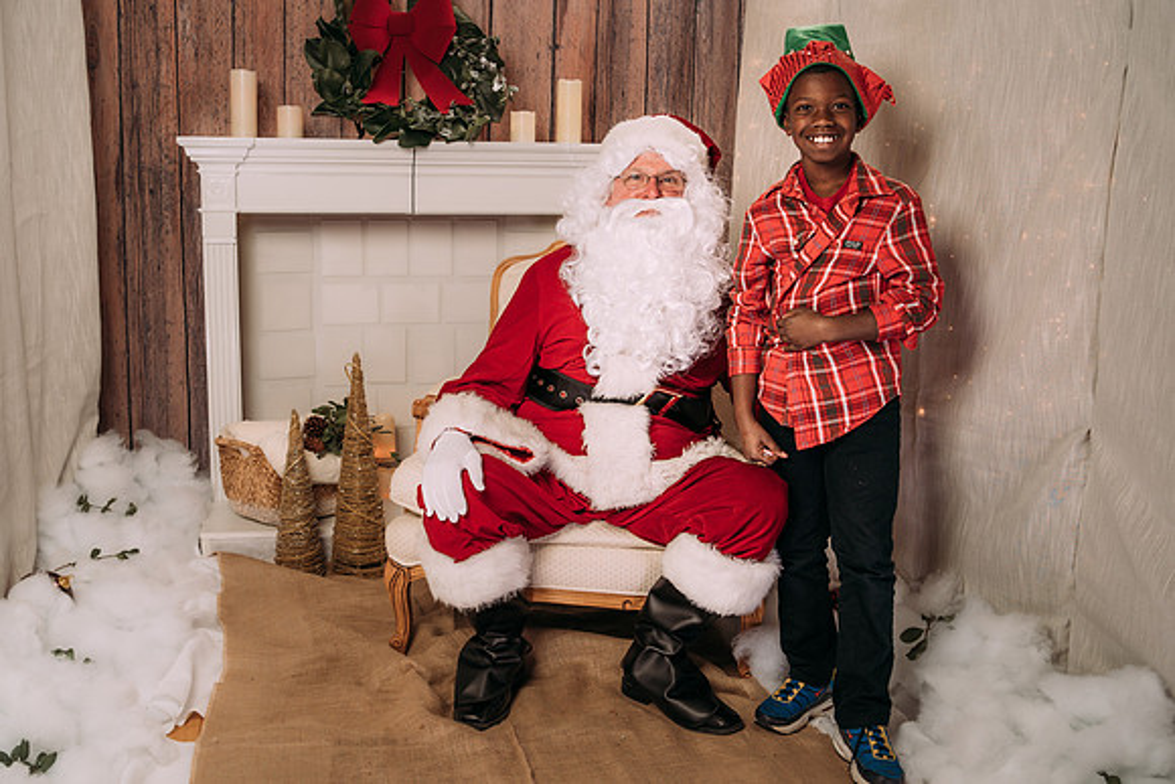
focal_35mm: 38
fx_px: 1240
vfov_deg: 35.1
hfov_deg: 50.7
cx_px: 562
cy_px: 381
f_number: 5
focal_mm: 35
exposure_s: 1/100
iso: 100
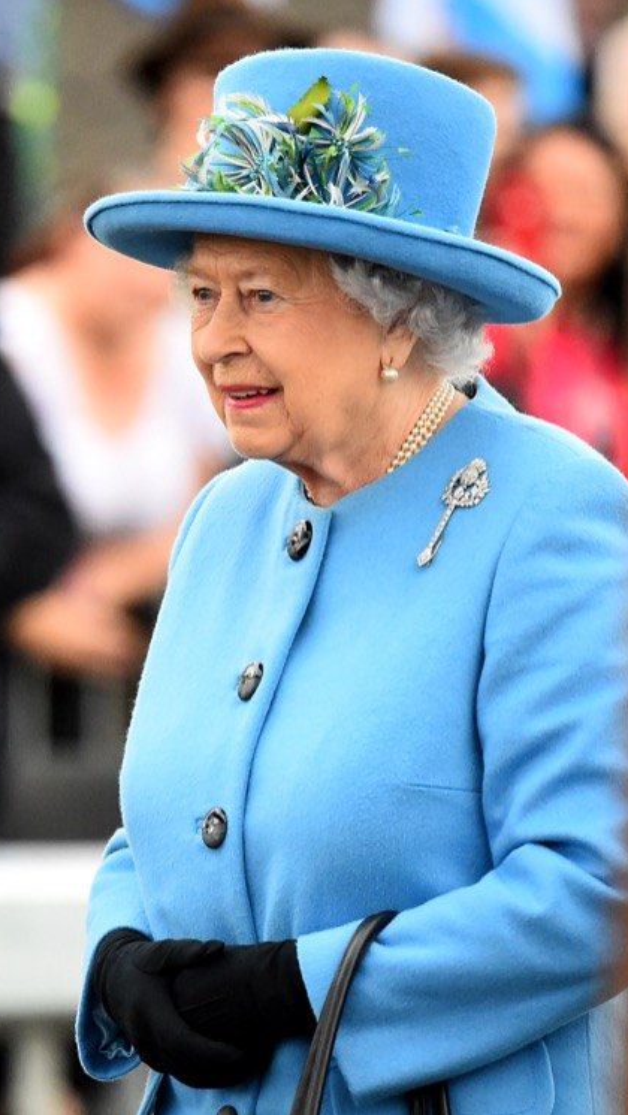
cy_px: 559
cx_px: 321
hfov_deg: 3.8
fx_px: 9348
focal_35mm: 316
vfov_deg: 6.8
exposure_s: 1/3200
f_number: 4
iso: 8000
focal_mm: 300
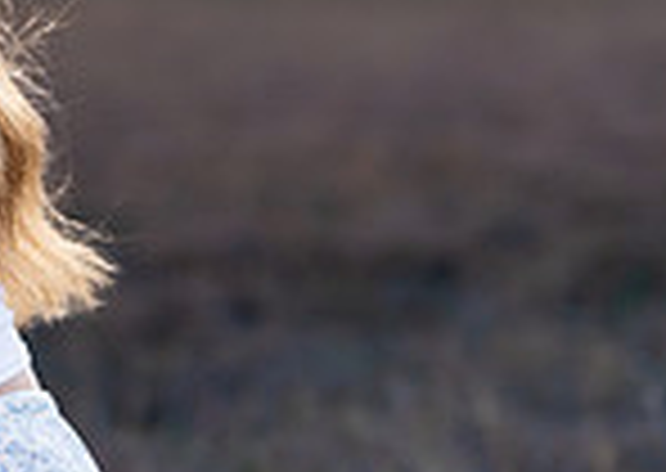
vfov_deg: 6.8
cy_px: 166
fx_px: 4001
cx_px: -343
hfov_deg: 9.3
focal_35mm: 212
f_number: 1.6
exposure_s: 1/320
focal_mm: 50
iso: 320
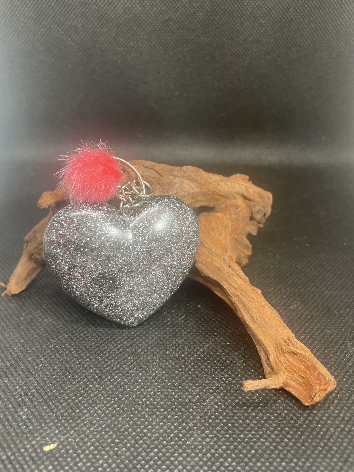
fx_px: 355
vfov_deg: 67.3
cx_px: 177
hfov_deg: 53.1
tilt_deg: -33.7
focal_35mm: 26
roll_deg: -0.8
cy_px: 236
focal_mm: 4.2
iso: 125
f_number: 1.6
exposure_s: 1/100
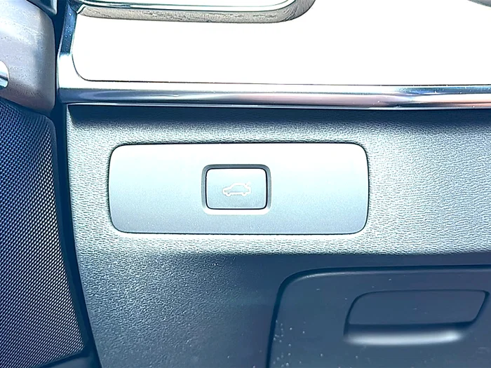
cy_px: 184
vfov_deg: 32.9
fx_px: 624
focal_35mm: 44
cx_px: 246
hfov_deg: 42.9
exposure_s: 1/145
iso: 64
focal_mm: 6.86
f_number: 1.78
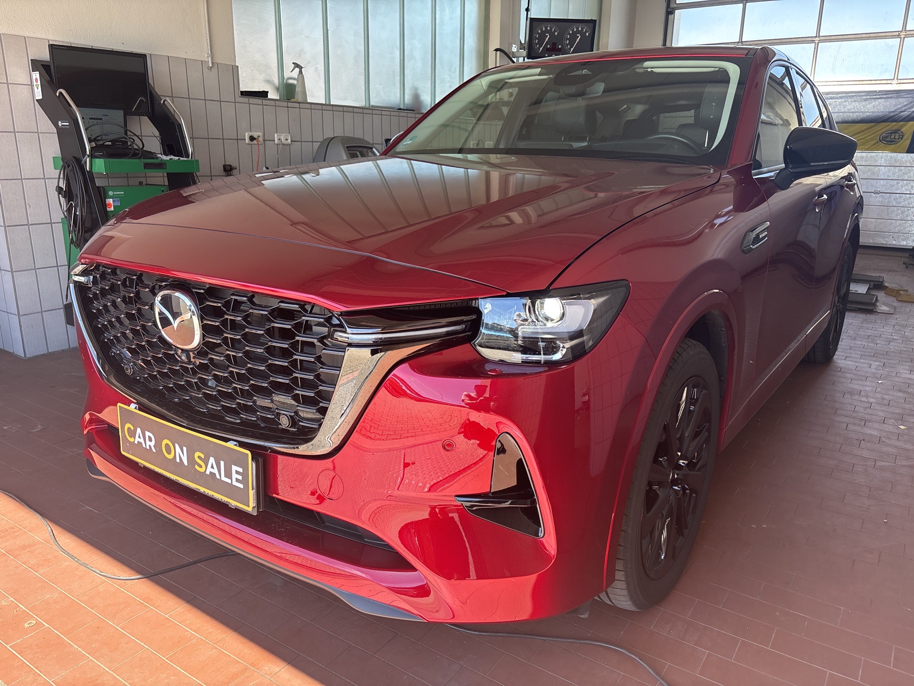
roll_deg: -1.3
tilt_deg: -15.2
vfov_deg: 53.1
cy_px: 343
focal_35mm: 26
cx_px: 457
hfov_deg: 67.3
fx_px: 687
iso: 40
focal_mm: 5.96
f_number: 1.6
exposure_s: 1/131
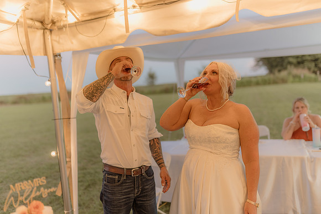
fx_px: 312
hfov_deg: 54.4
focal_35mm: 35
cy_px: 107
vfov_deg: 37.9
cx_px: 160
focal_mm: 35
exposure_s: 1/125
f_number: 1.4
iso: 500
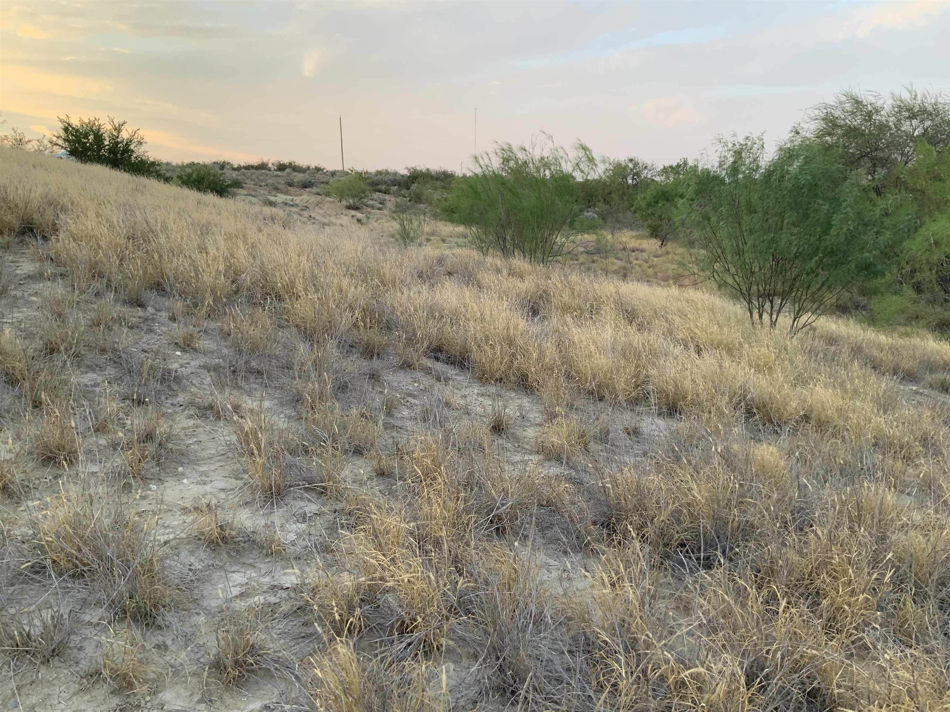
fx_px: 796
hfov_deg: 61.7
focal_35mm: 29
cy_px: 356
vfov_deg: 48.2
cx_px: 475
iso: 40
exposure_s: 1/120
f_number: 1.8
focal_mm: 3
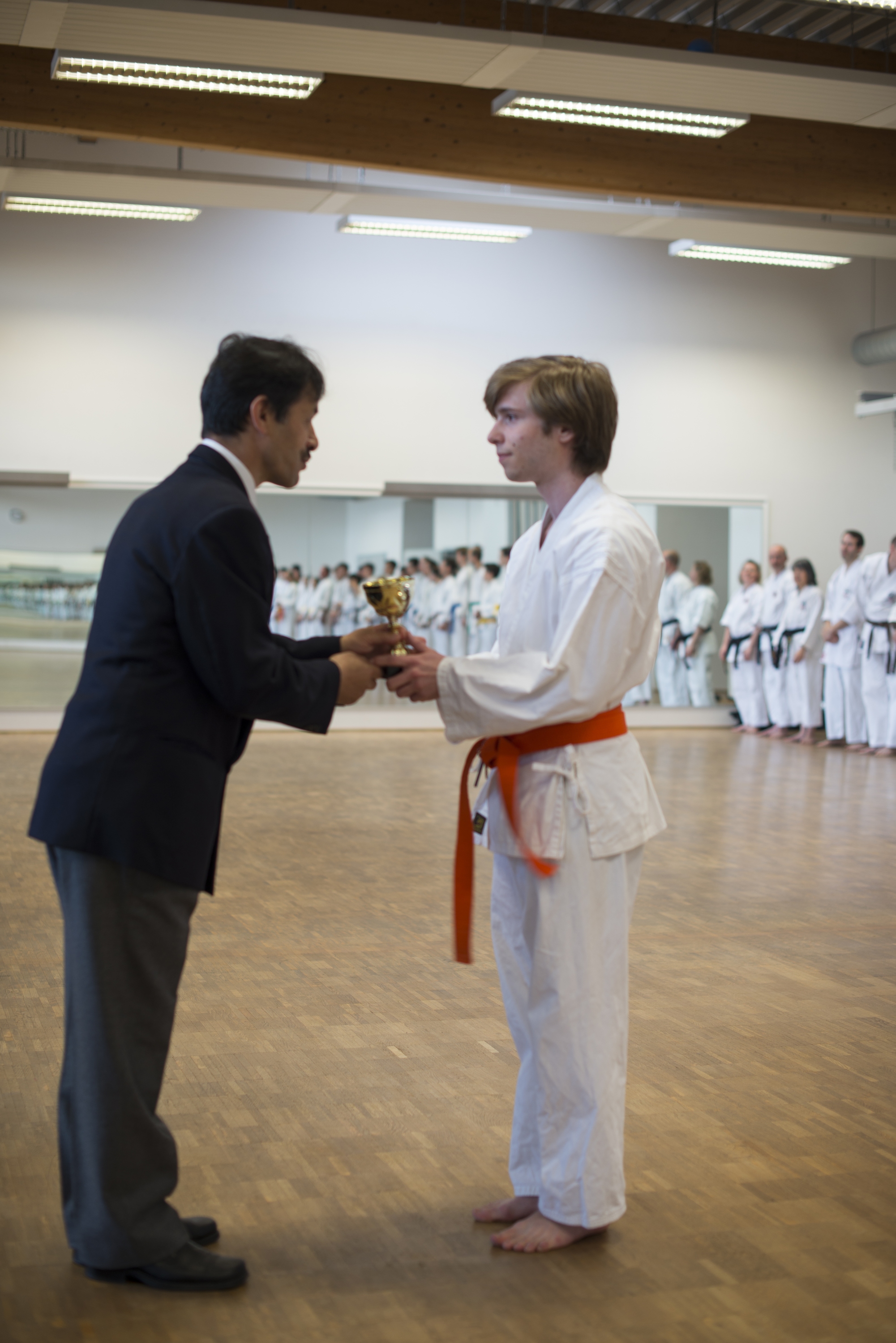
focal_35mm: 50
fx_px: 1865
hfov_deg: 27.0
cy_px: 672
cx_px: 448
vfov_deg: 39.6
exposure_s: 1/50
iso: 100
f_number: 2.5
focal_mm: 50
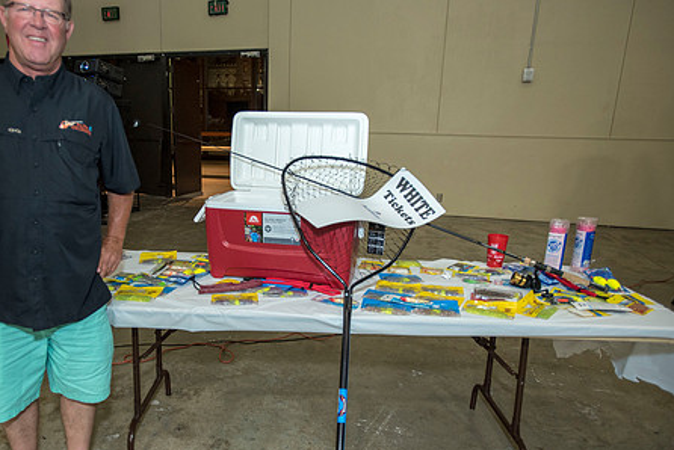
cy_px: 256
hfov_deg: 68.6
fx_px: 487
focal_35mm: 26
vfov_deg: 49.5
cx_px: 267
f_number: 2.8
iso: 1250
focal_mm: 20
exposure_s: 1/160
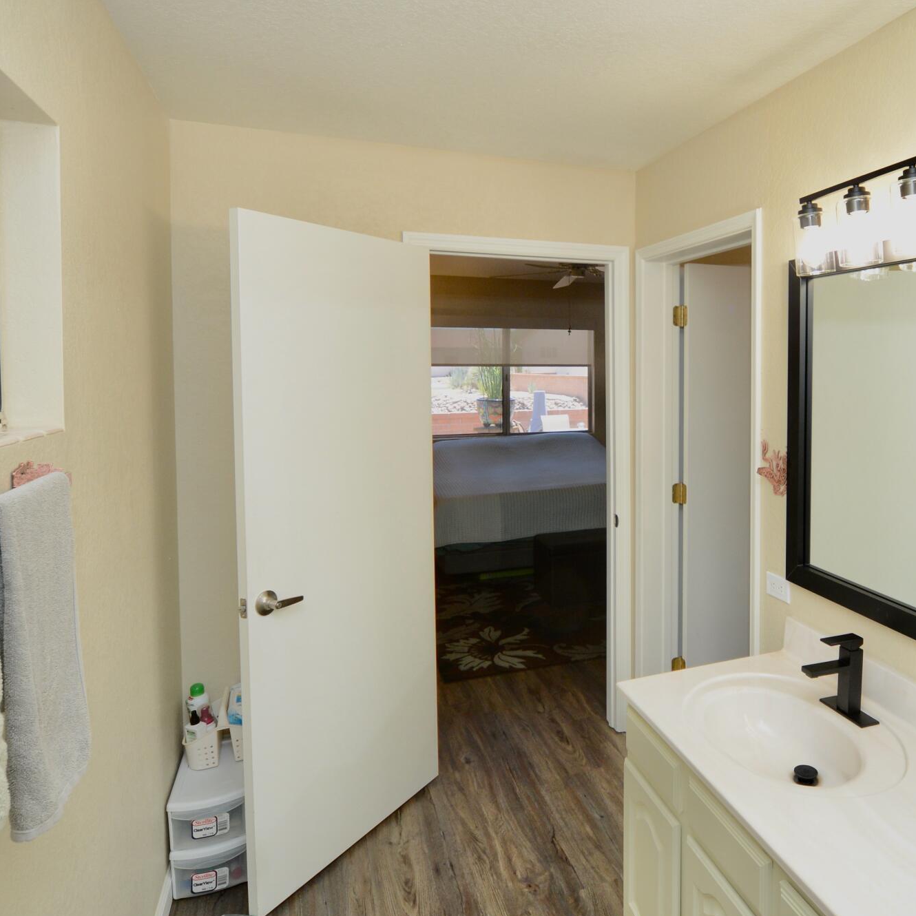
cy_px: 391
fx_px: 689
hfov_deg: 64.9
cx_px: 635
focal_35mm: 23
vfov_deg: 66.9
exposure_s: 1/60
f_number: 7.1
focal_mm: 12
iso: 800
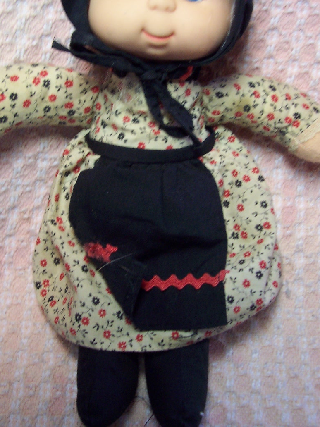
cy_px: 186
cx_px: 138
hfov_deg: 33.5
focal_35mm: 43
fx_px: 530
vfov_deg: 43.8
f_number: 2.8
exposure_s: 1/30
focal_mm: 5.6
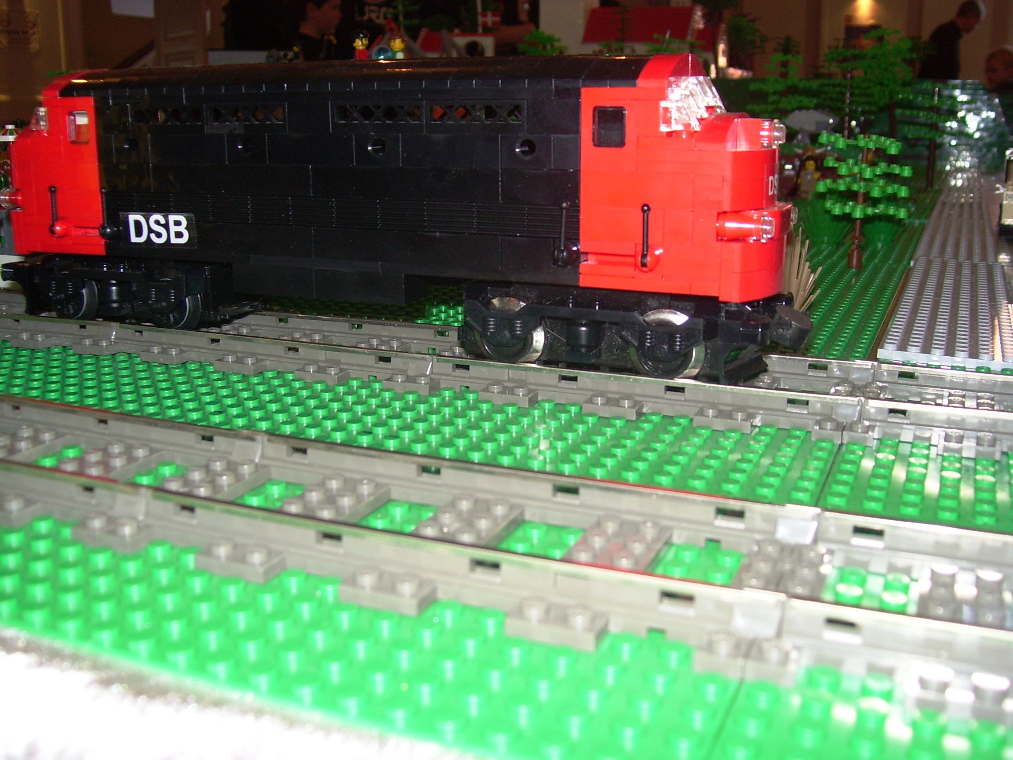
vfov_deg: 39.7
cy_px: 380
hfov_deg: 51.4
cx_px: 506
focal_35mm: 36
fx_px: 1054
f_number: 2.7
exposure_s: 1/60
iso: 80
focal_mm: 6
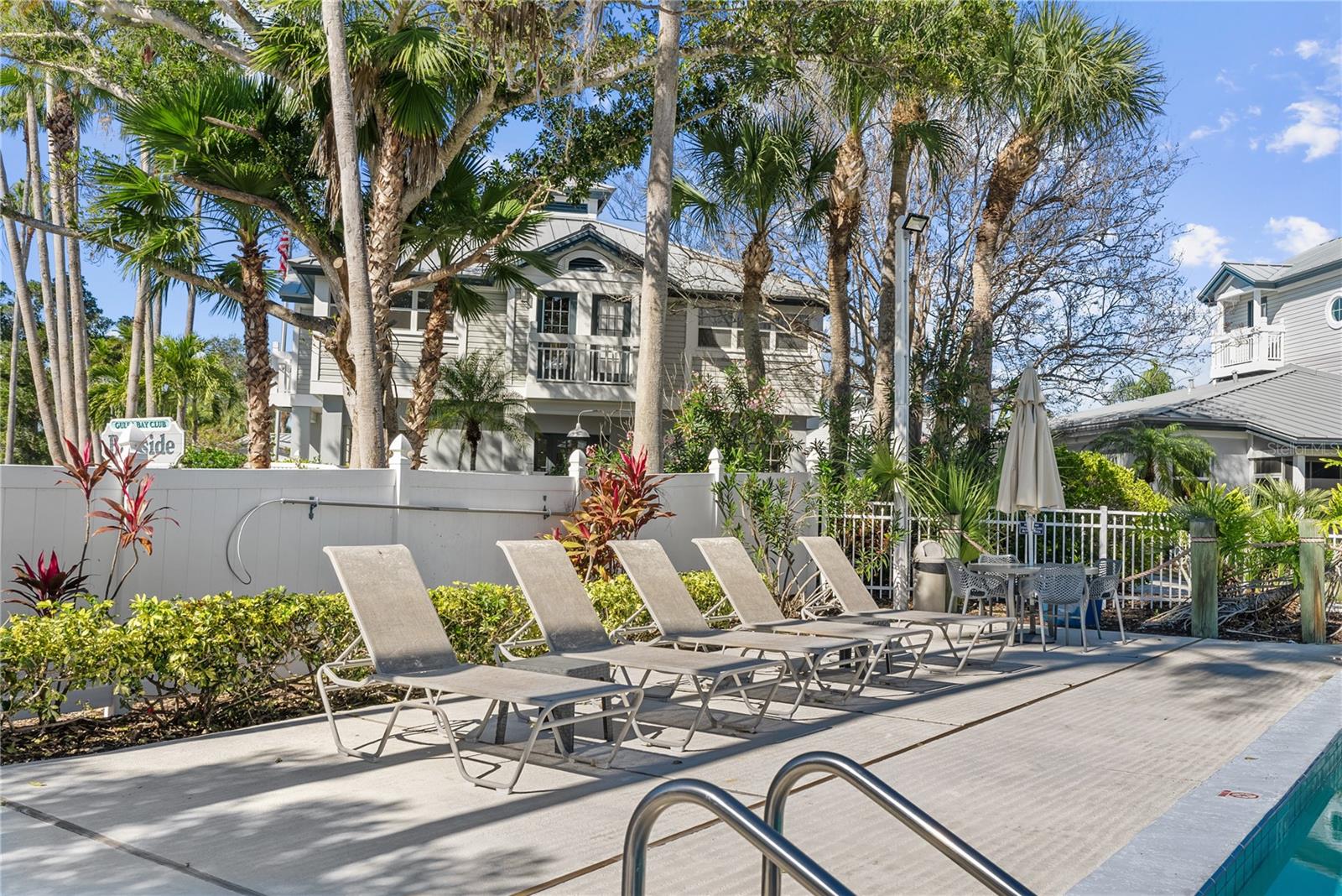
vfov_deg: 42.4
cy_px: 448
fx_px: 1156
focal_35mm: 31
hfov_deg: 60.3
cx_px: 671
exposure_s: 1/200
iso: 400
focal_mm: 31
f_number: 9
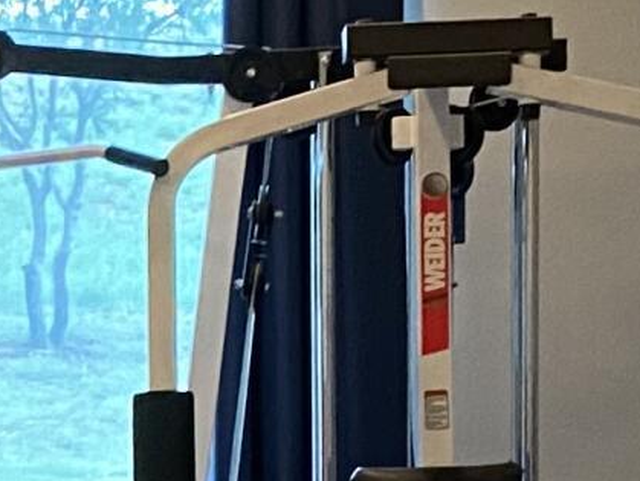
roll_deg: +1.3
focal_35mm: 186
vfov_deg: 7.9
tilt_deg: -5.0
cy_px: 689
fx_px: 3442
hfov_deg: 10.2
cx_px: -406
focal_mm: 4.25
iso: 400
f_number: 1.8
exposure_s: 1/40
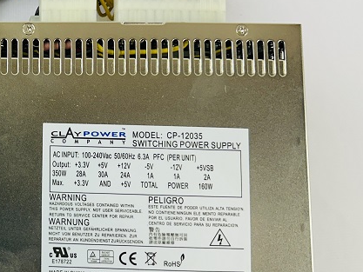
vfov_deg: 25.2
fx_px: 608
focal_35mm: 58
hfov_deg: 29.7
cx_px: -43
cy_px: 149
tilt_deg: -85.7
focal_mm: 6.86
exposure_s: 1/120
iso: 100
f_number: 1.78
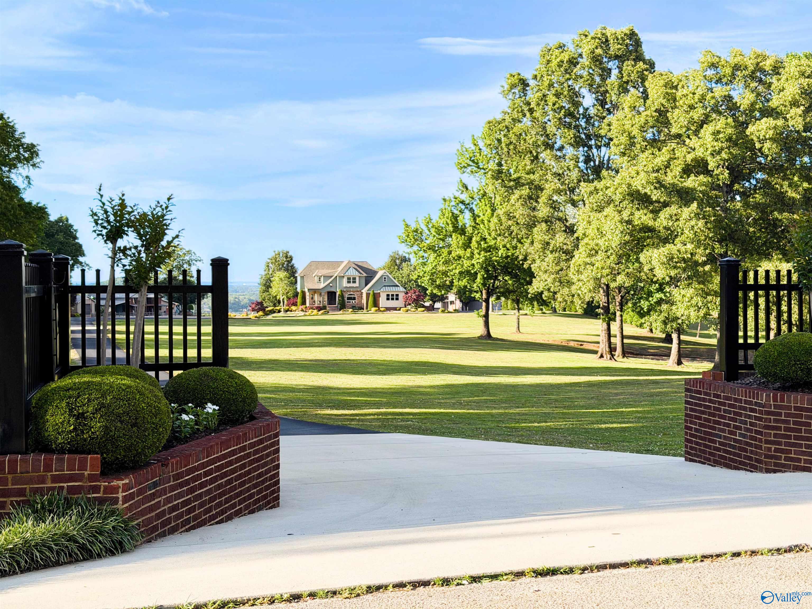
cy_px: 304
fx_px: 1126
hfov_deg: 39.7
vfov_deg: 30.3
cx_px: 406
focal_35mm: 48
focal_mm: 6.76
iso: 64
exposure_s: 1/3378
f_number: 1.78
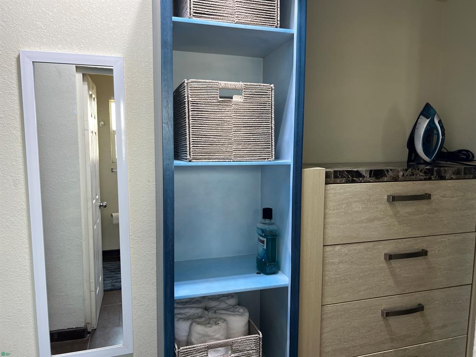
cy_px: 178
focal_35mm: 26
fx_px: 358
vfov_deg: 53.1
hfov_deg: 67.3
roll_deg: +0.1
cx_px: 238
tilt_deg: -6.0
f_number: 1.5
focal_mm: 5.7
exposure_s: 1/120
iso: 125
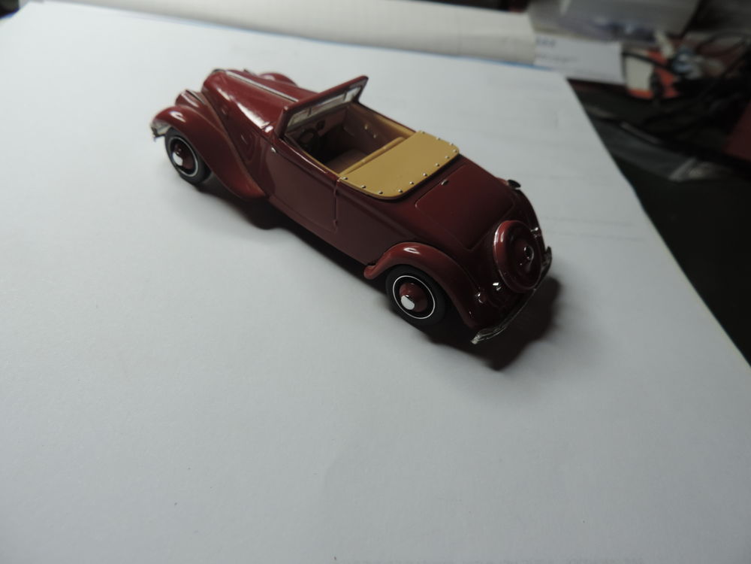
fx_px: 521
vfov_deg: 56.8
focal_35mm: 24
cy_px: 282
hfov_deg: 71.6
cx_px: 376
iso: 90
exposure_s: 1/30
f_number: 3
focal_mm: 4.3
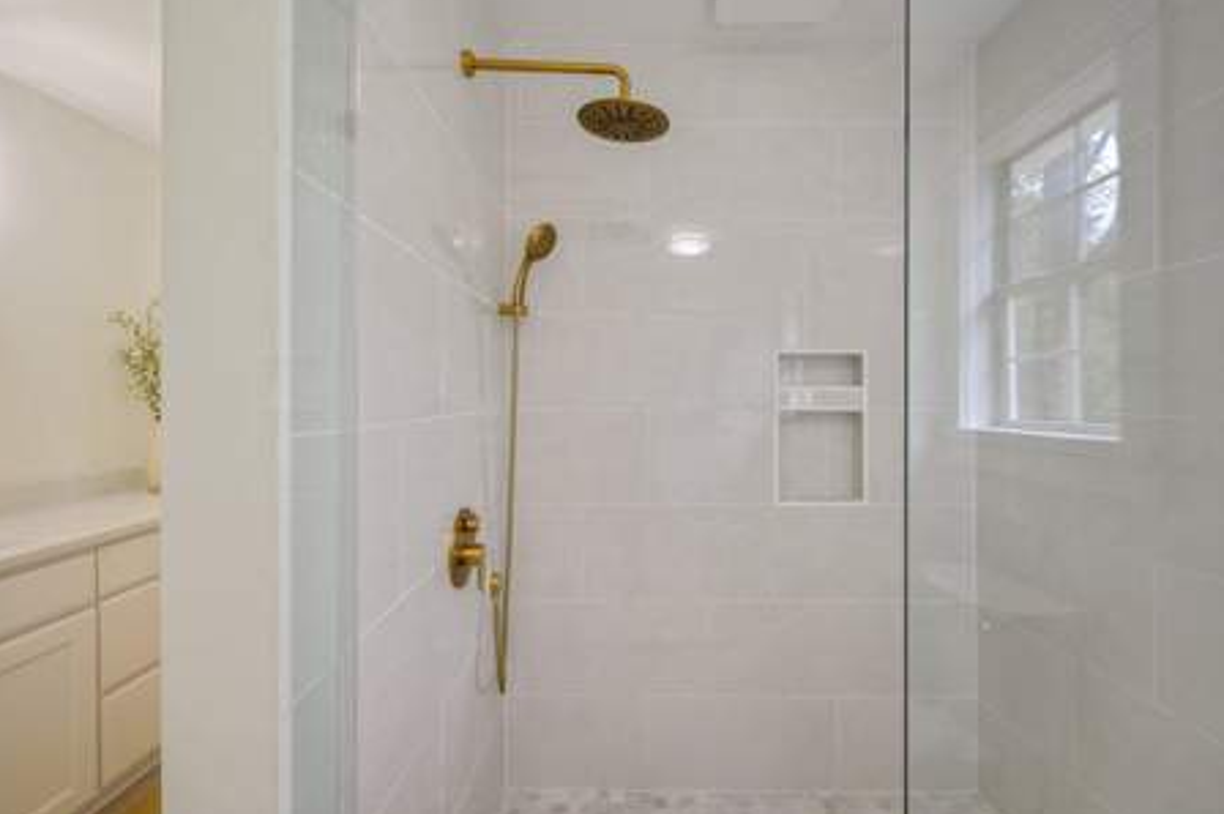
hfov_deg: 100.4
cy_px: 414
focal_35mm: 15
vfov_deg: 77.2
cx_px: 628
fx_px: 510
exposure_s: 1/20
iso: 250
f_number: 9
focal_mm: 14
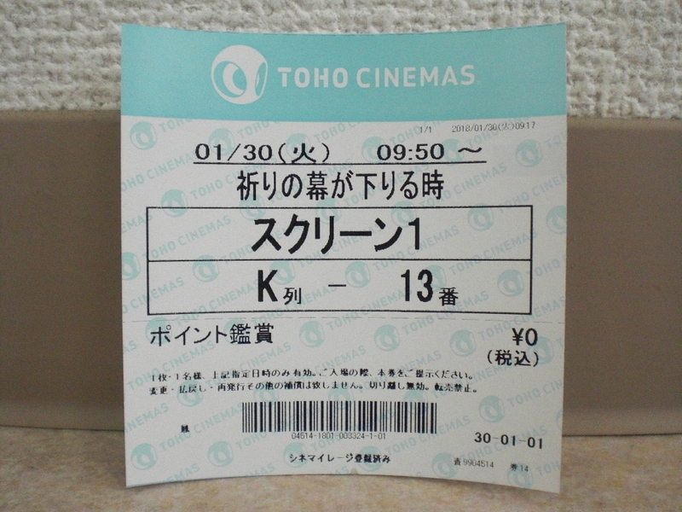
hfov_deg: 49.0
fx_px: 749
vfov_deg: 37.7
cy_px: 256
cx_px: 341
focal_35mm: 38
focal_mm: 6.3
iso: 400
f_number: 3.1
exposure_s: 1/100
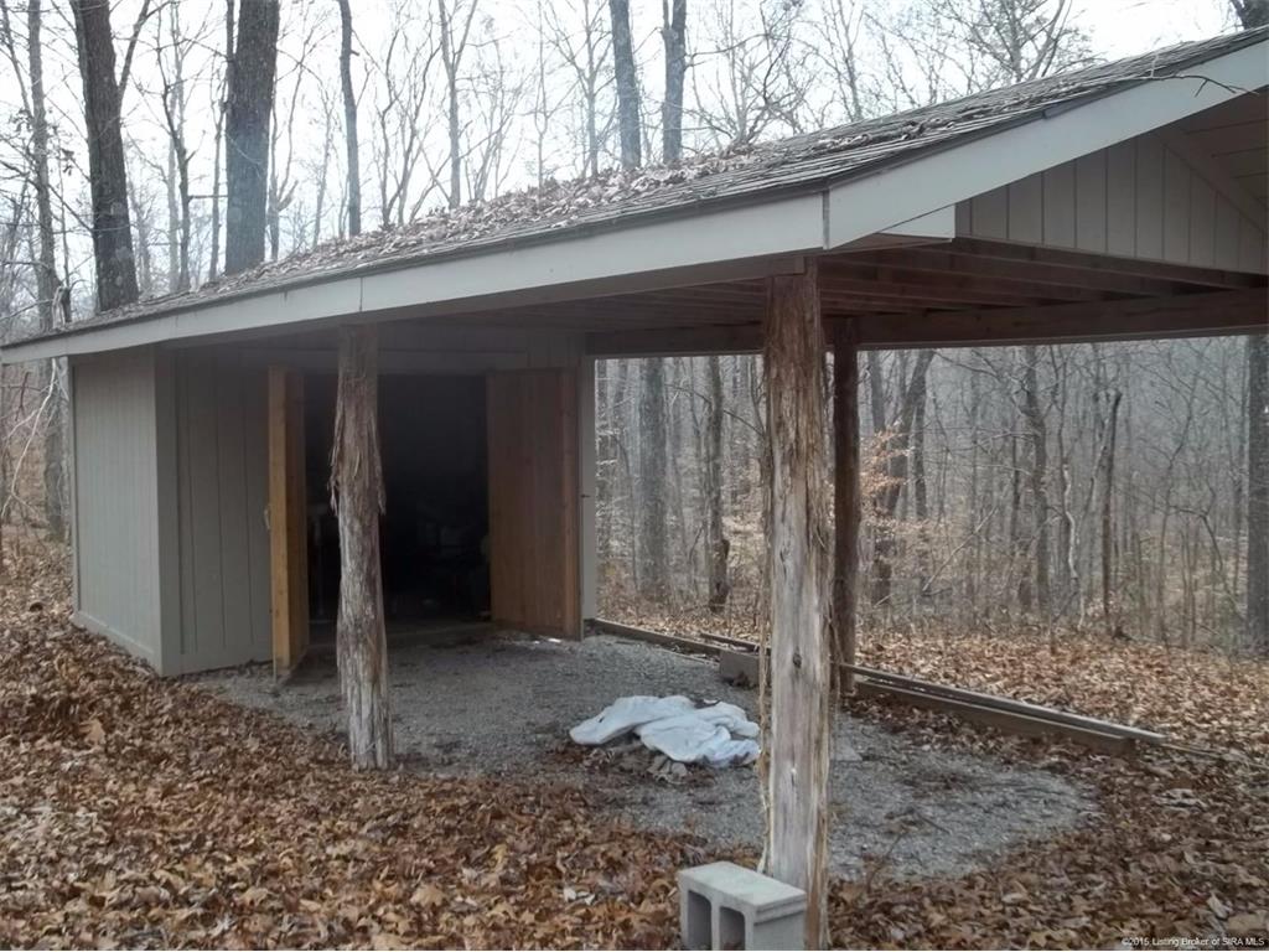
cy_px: 476
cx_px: 634
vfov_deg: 42.9
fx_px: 1210
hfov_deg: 55.4
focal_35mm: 33
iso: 64
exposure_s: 1/60
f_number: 3.3
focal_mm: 5.9
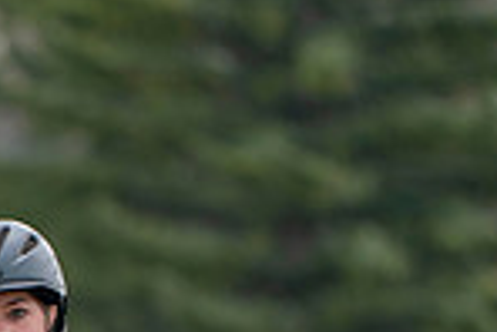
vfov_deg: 0.9
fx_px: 21626
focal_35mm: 1565
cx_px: -171
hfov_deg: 1.3
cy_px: 642
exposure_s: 1/500
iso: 250
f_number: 5.6
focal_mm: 400
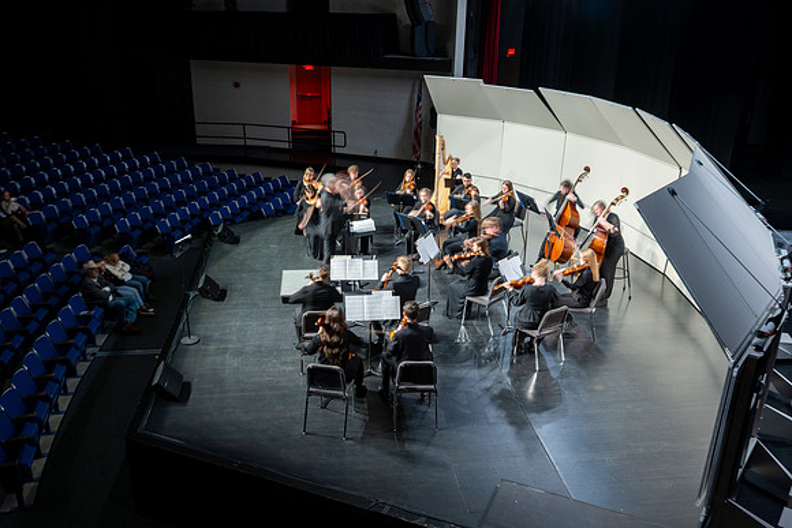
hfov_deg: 61.9
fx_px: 660
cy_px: 264
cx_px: 396
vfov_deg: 43.6
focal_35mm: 30
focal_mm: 30
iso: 100
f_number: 13
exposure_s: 1/1.25
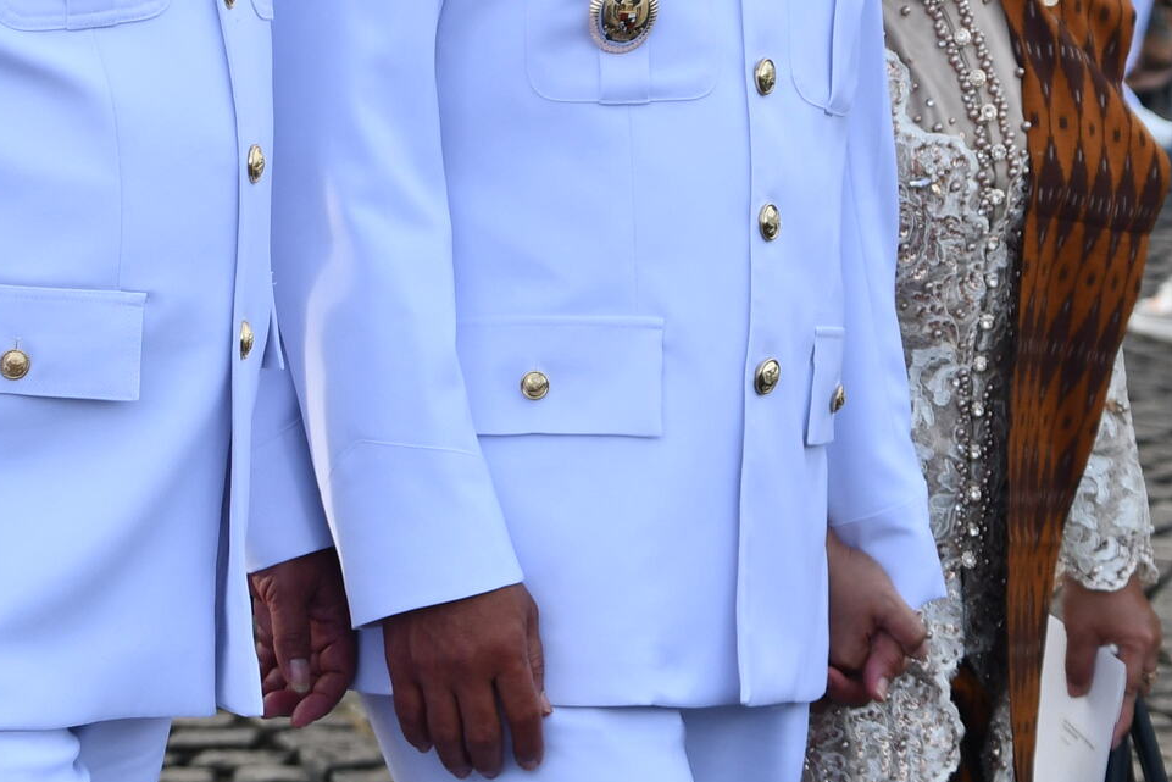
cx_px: 452
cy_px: -29
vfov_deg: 6.1
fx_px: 7358
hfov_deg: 9.1
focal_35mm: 226
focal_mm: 52
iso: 200
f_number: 6.3
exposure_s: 1/250
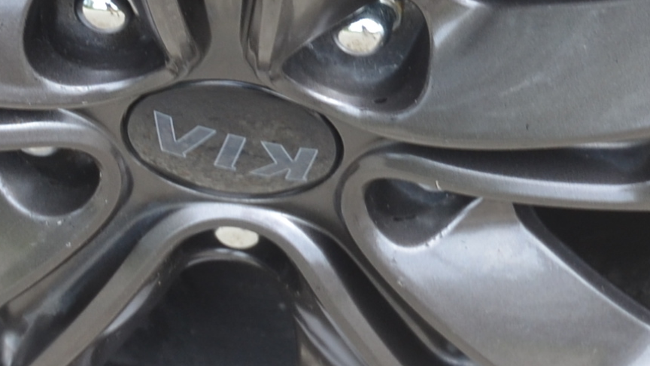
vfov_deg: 4.7
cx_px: 308
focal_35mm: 255
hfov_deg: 8.5
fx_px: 4395
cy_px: -97
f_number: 5.6
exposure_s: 1/125
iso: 250
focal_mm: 38
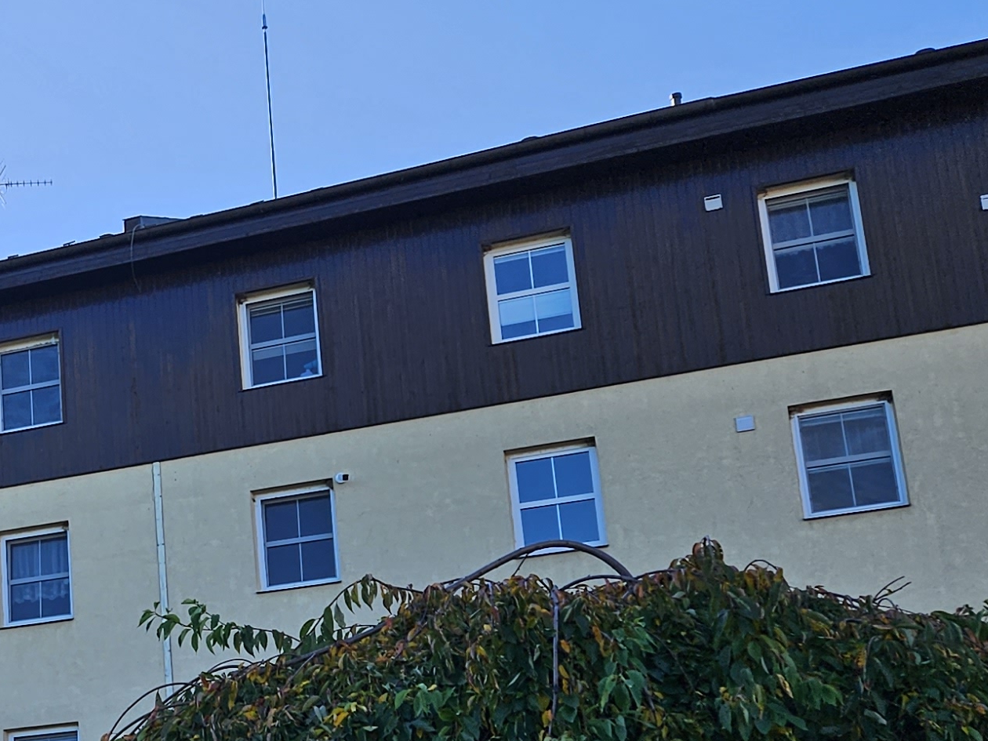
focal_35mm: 73
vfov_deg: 20.0
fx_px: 2084
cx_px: -202
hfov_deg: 24.2
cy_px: 584
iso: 25
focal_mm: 5.4
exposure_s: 1/1036
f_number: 1.8
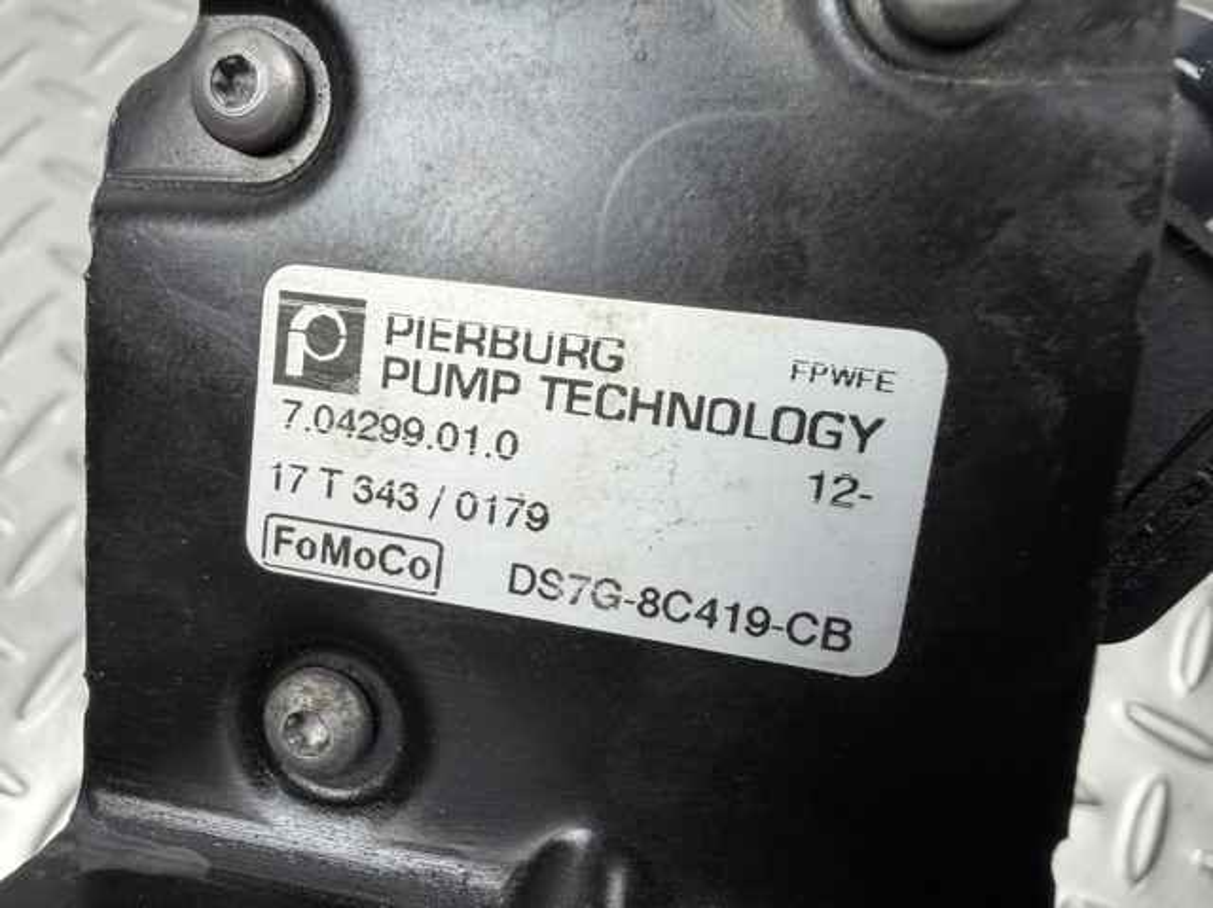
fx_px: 840
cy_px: 454
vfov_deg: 56.8
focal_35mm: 24
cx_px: 606
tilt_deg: -65.7
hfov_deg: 71.6
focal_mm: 2.22
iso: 80
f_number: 2.2
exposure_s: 1/100
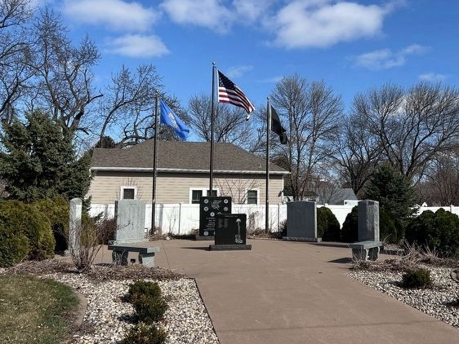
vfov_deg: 38.7
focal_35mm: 37
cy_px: 168
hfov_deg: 49.7
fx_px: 491
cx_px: 281
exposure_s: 1/4115
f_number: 1.5
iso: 50
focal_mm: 5.7
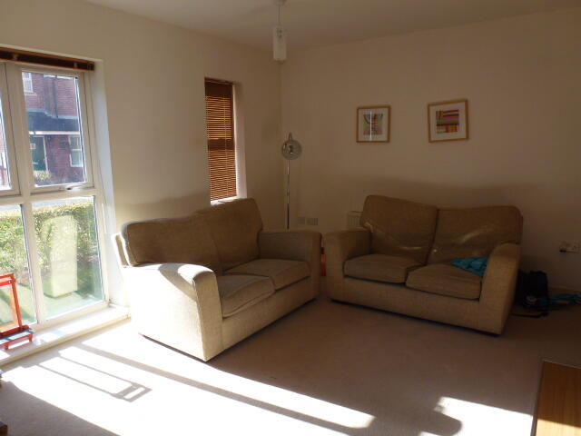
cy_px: 218
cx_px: 290
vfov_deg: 56.8
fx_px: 403
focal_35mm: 24
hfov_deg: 71.6
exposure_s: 1/125
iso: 100
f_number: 3.3
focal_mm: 4.3
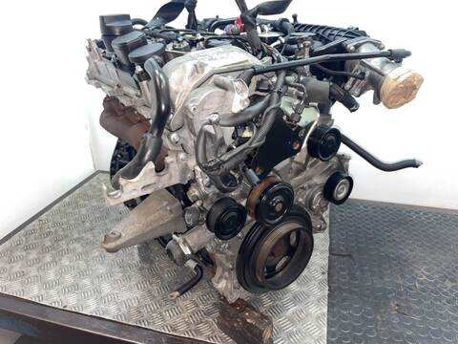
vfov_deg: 53.1
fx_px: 344
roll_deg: +1.6
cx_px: 229
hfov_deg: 67.3
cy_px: 172
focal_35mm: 26
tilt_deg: -24.7
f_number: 1.6
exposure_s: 1/18
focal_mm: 4.2
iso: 80
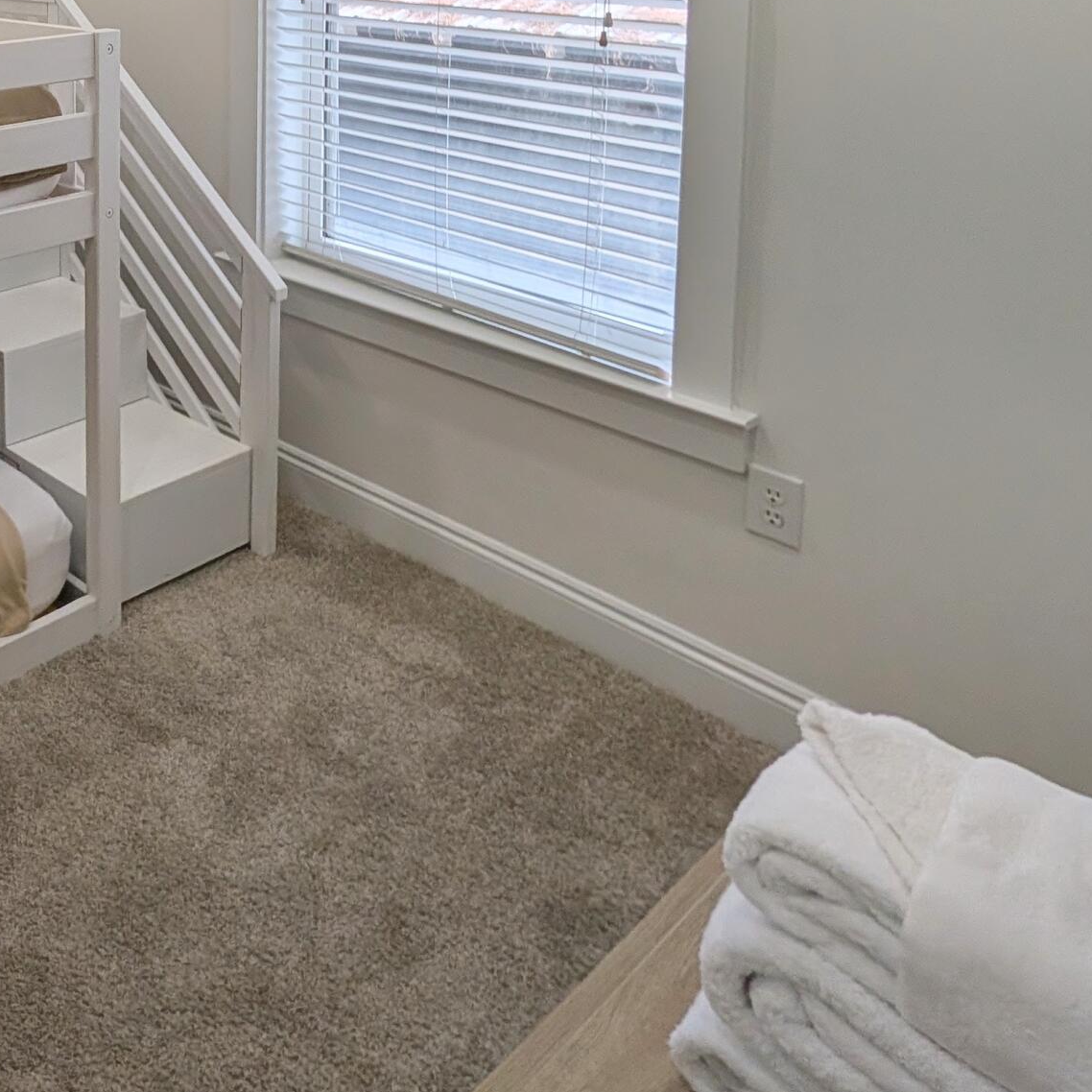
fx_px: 999
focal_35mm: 28
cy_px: 10
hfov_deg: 42.6
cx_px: -152
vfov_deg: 47.8
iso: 43
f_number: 1.7
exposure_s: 1/352
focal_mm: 2.02
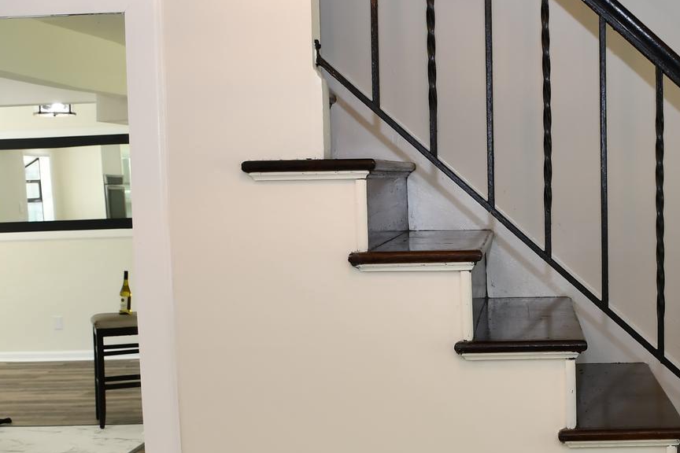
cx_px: 560
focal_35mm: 64
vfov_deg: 21.1
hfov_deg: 30.5
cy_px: 320
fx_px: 1209
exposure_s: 1/60
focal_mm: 18
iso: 220
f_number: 4
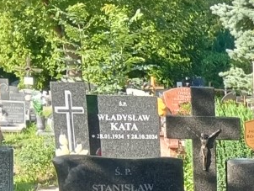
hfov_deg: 13.3
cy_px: 351
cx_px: 463
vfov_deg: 10.5
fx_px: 977
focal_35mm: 133
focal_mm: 3.98
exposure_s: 1/200
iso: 100
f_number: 1.8
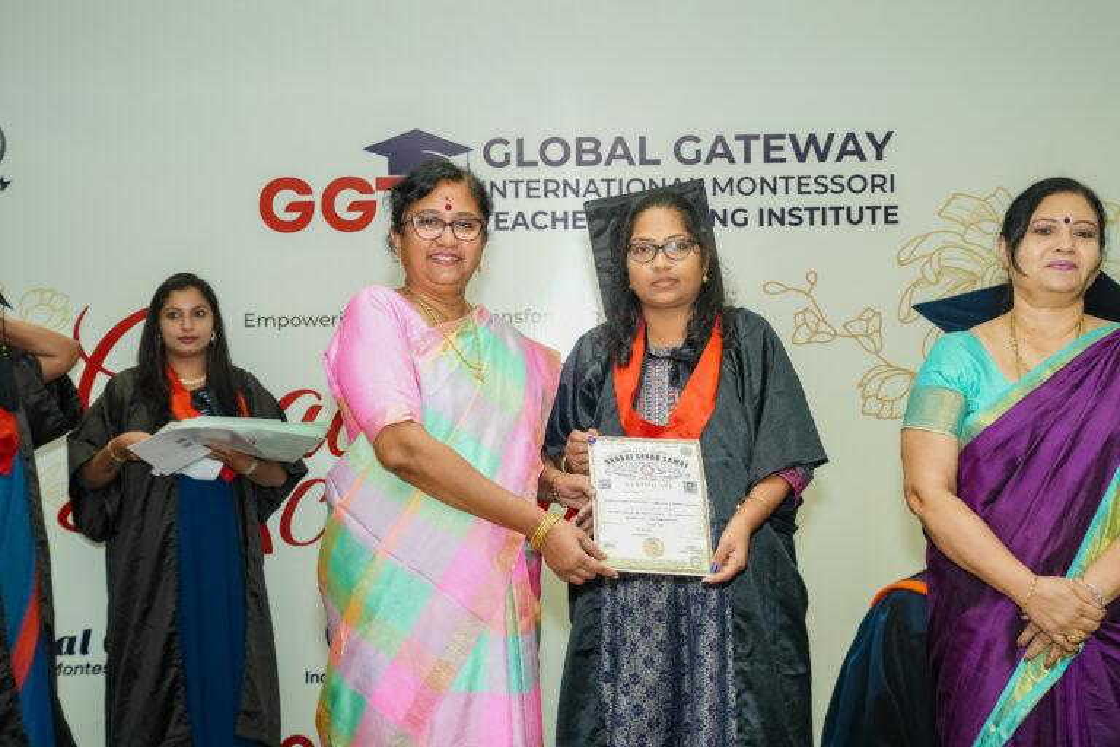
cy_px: 374
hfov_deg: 41.1
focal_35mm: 48
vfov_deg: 28.1
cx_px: 560
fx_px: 1493
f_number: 5.6
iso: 1000
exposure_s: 1/125
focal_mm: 48
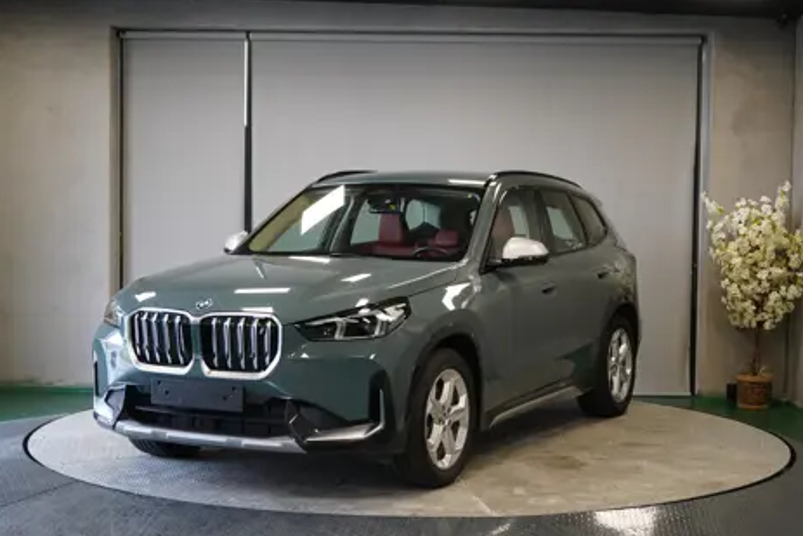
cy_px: 274
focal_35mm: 57
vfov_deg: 23.8
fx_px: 1272
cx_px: 399
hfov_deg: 35.0
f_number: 5
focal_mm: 55
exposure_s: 1/160
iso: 2000
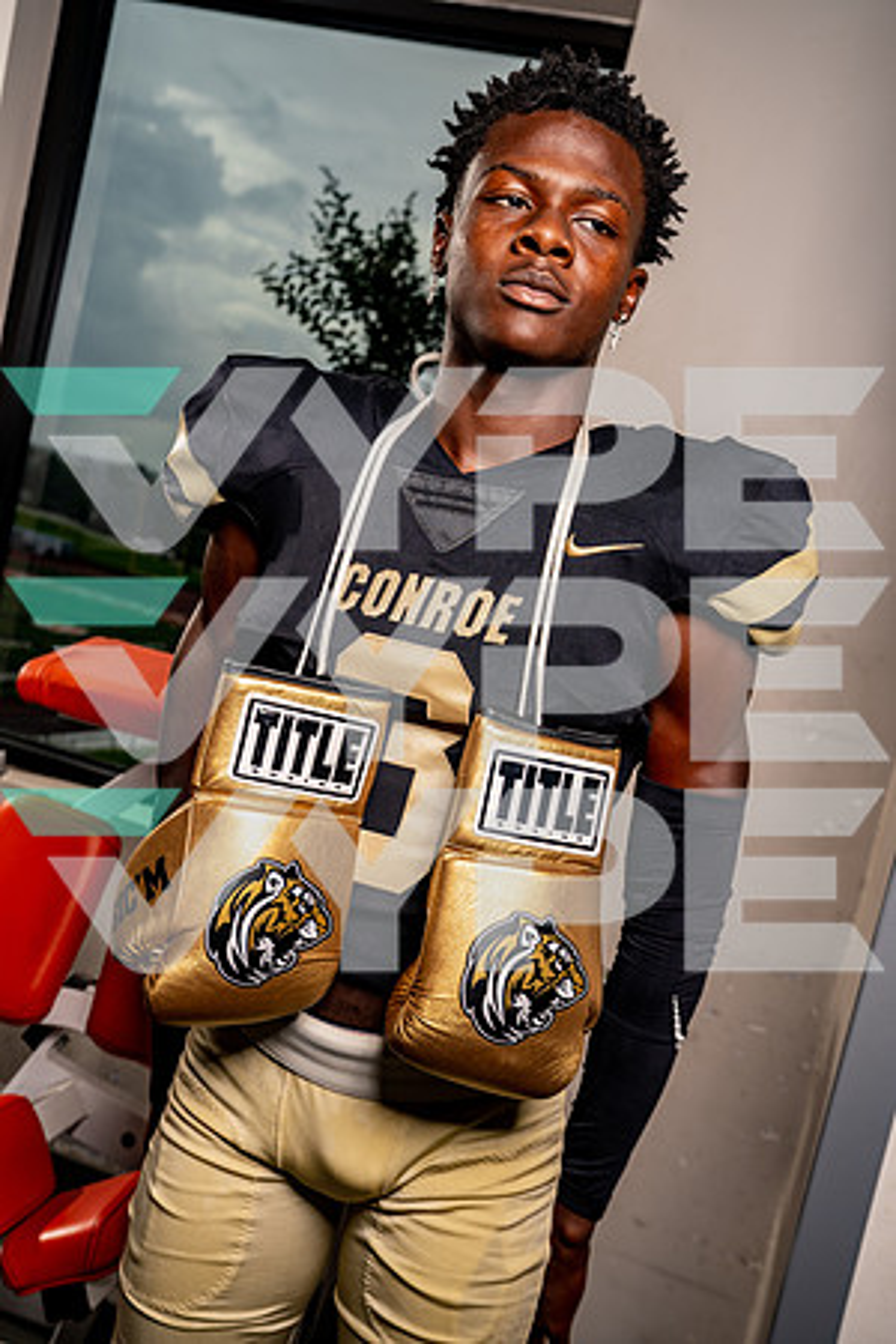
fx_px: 1419
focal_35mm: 38
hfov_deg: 35.1
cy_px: 672
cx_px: 448
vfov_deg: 50.7
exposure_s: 1/320
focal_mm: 38
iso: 100
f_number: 5.6
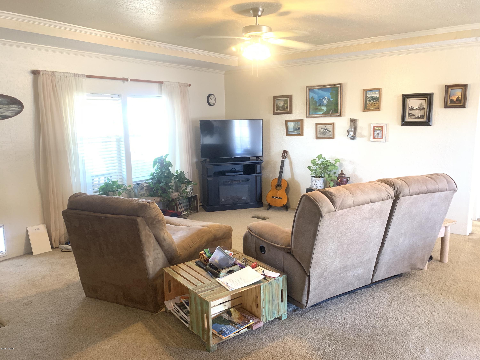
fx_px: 361
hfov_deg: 67.3
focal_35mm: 26
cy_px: 180
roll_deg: +0.6
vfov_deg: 53.1
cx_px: 240
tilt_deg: -10.2
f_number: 1.8
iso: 250
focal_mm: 4.25
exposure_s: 1/60
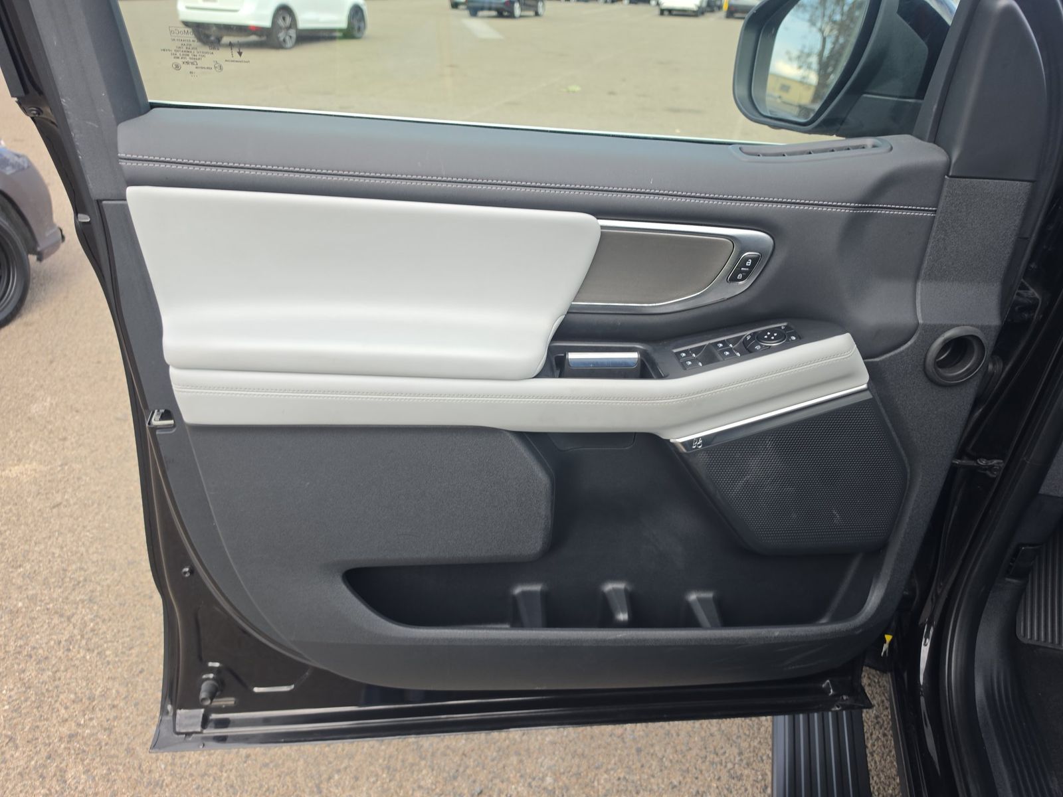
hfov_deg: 73.9
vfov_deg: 58.9
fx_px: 706
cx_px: 532
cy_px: 398
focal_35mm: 23
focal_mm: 6.5
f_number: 1.4
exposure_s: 1/163
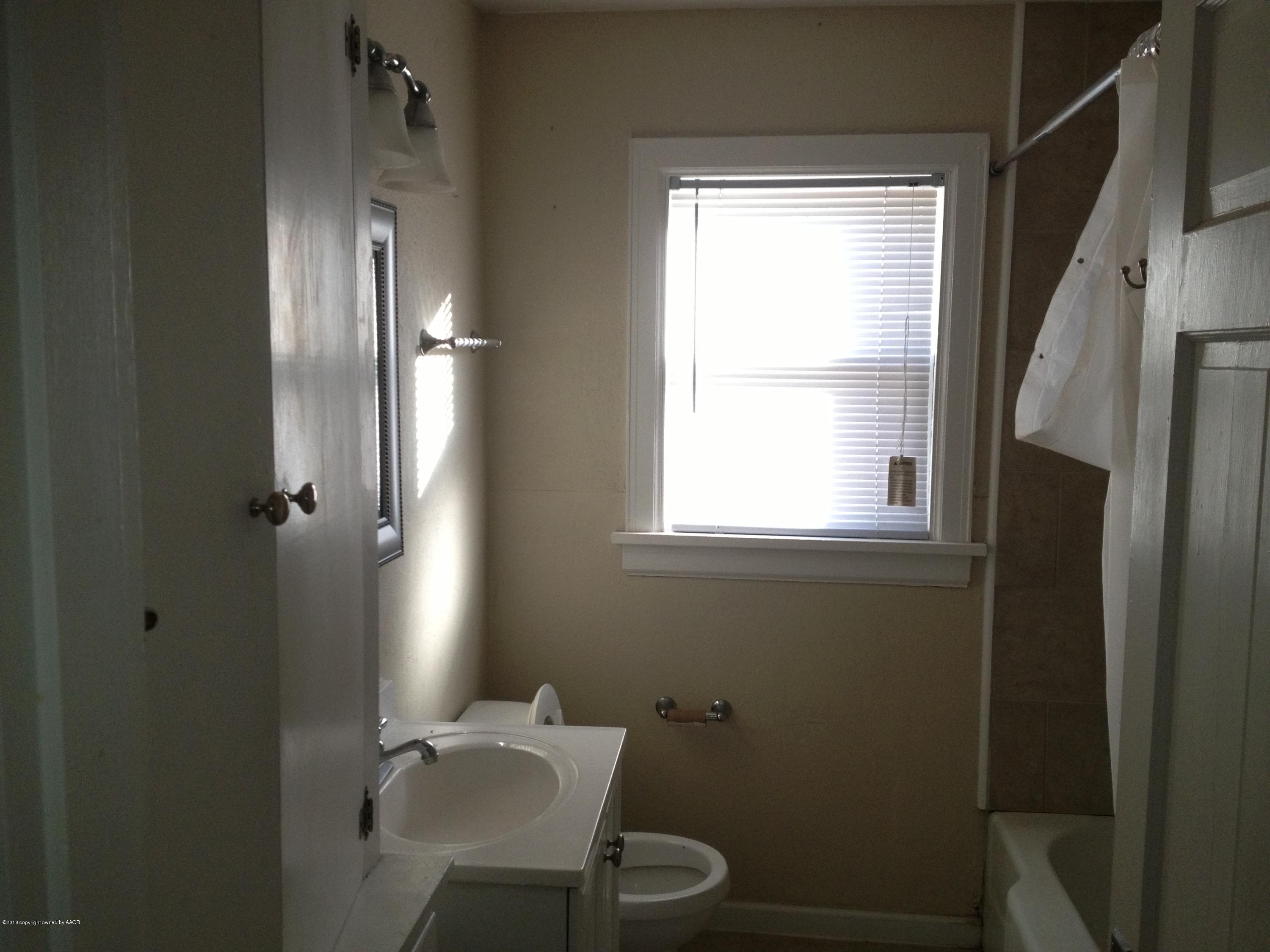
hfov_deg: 52.6
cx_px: 635
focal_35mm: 35
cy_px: 476
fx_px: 1284
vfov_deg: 40.7
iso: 125
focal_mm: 4.28
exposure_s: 1/120
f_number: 2.4
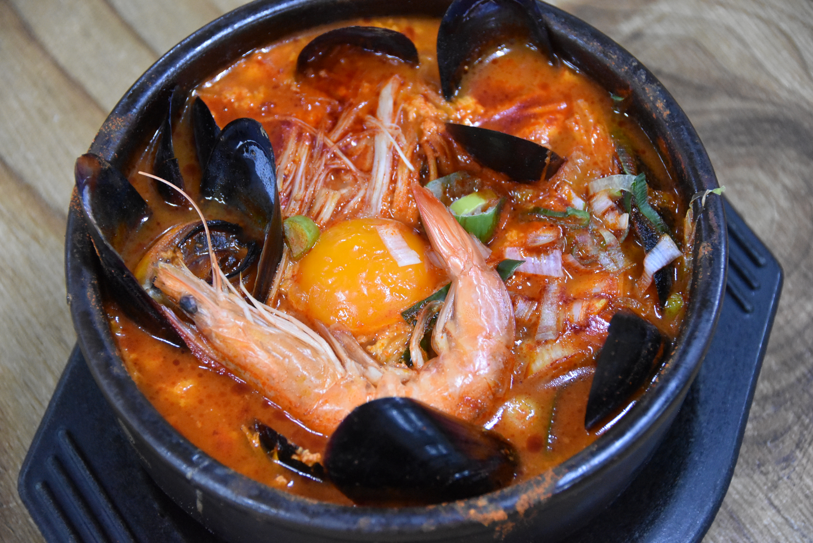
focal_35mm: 123
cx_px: 406
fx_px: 2780
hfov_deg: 16.6
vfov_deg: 11.2
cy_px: 272
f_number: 5
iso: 4500
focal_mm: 82
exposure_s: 1/125
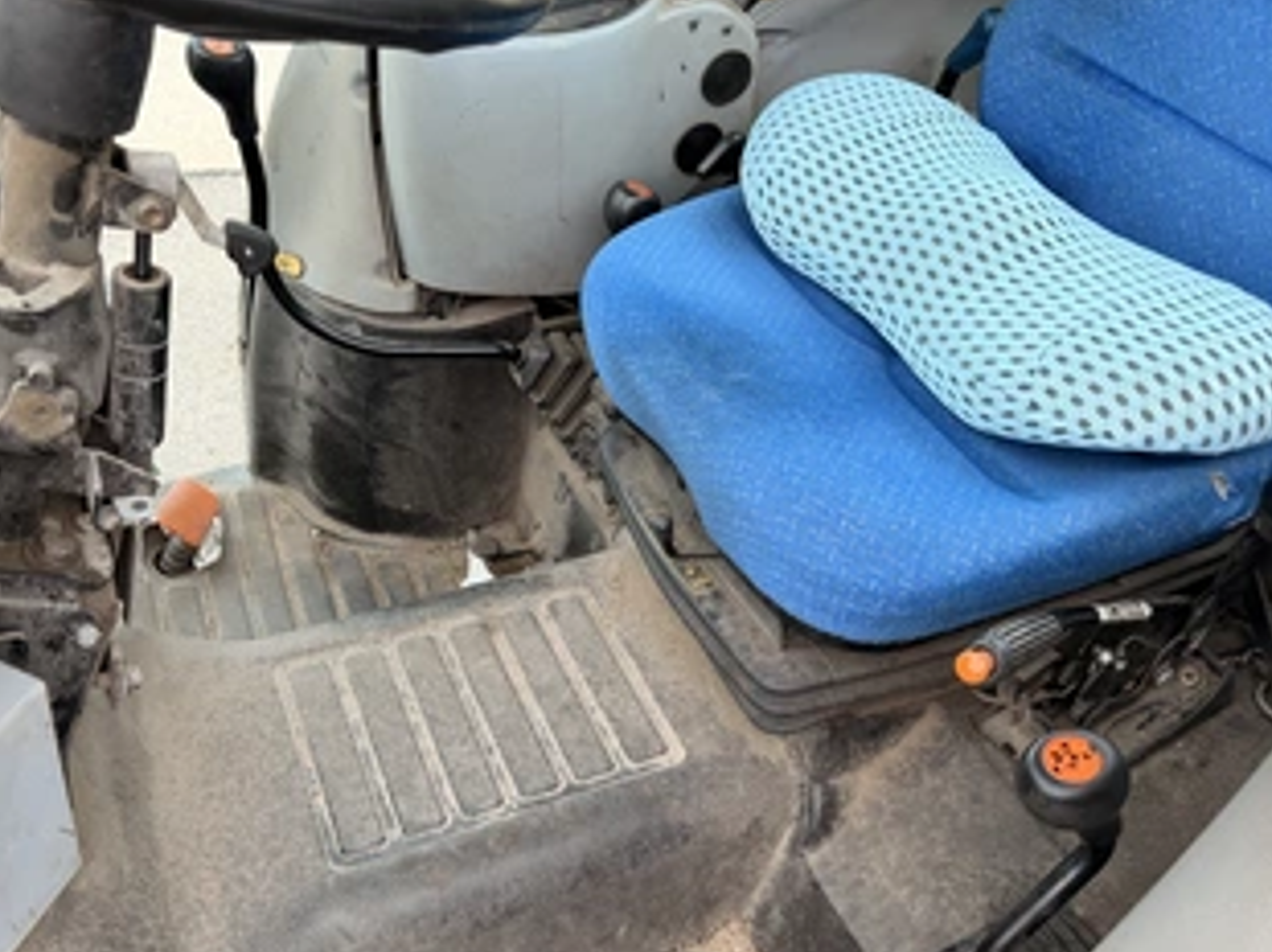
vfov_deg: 45.3
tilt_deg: -41.9
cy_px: 533
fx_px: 1138
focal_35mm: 31
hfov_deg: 58.2
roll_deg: -2.9
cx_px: 554
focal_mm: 6.76
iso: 100
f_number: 1.78
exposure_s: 1/389
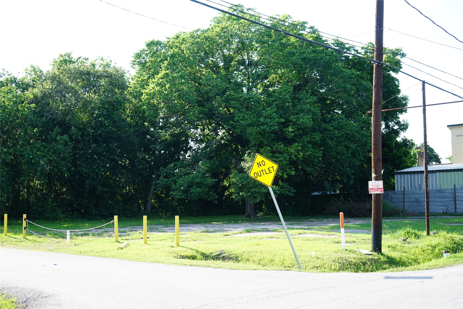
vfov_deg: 28.6
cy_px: 154
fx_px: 604
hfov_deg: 41.9
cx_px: 232
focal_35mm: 47
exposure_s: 1/125
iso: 100
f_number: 5
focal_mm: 47
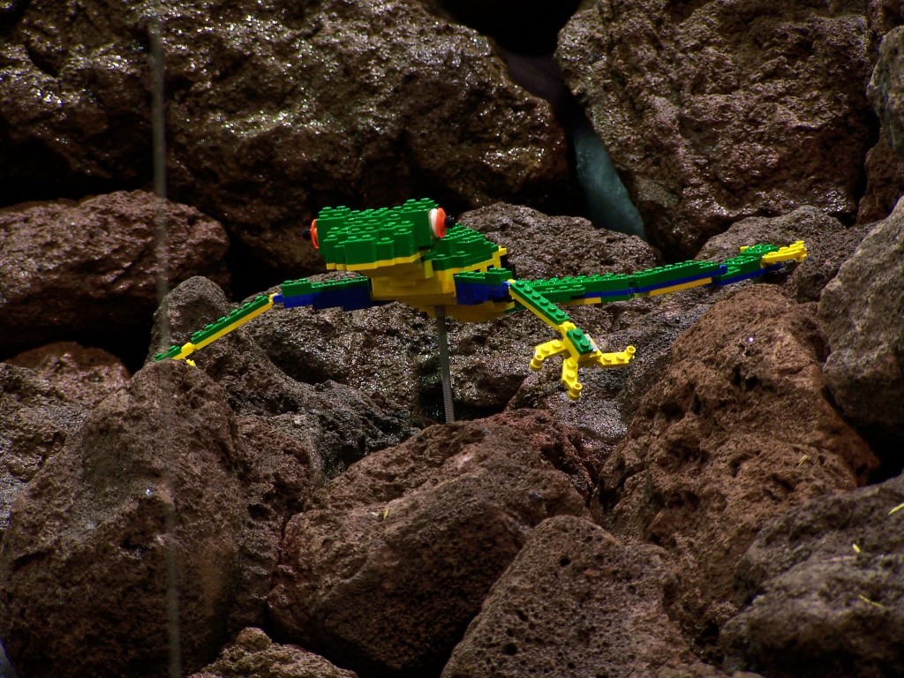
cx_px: 452
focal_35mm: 218
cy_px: 339
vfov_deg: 6.8
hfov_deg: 9.1
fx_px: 5693
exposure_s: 1/2
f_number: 3.2
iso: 80
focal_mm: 36.2
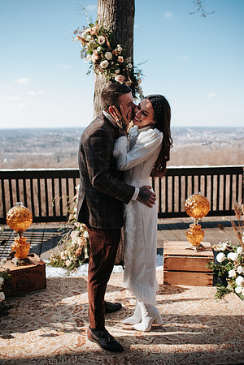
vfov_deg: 54.4
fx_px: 356
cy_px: 182
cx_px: 122
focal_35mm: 35
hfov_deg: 37.9
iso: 100
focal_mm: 35
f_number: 2.8
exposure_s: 1/640
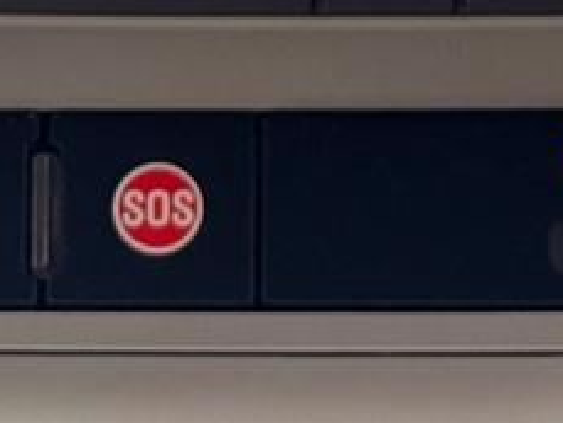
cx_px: 273
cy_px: -393
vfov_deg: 5.4
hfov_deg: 7.4
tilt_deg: +46.1
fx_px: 4361
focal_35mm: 268
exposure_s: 1/242
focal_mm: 6.76
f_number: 1.78
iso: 125
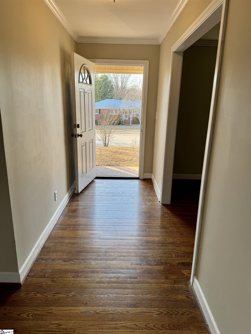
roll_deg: -0.9
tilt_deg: -14.9
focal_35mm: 24
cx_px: 126
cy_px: 167
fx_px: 232
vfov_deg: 71.6
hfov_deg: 56.8
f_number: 1.78
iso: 64
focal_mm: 6.76
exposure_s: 1/120
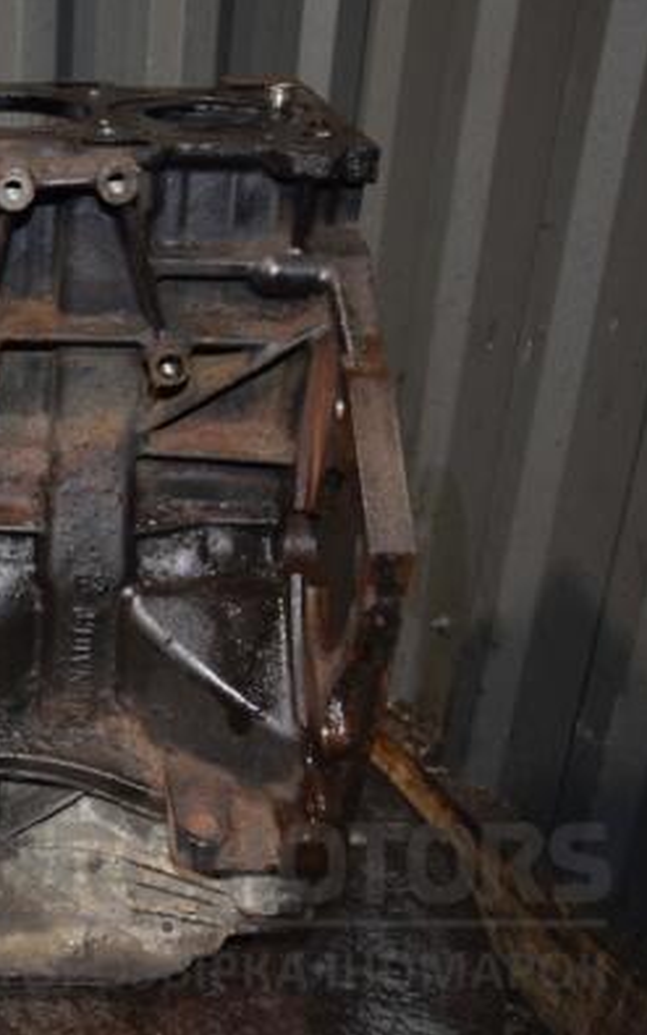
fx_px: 1376
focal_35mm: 49
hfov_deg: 24.1
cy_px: 514
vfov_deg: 41.2
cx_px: -126
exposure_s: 1/60
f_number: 5
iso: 800
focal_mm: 21
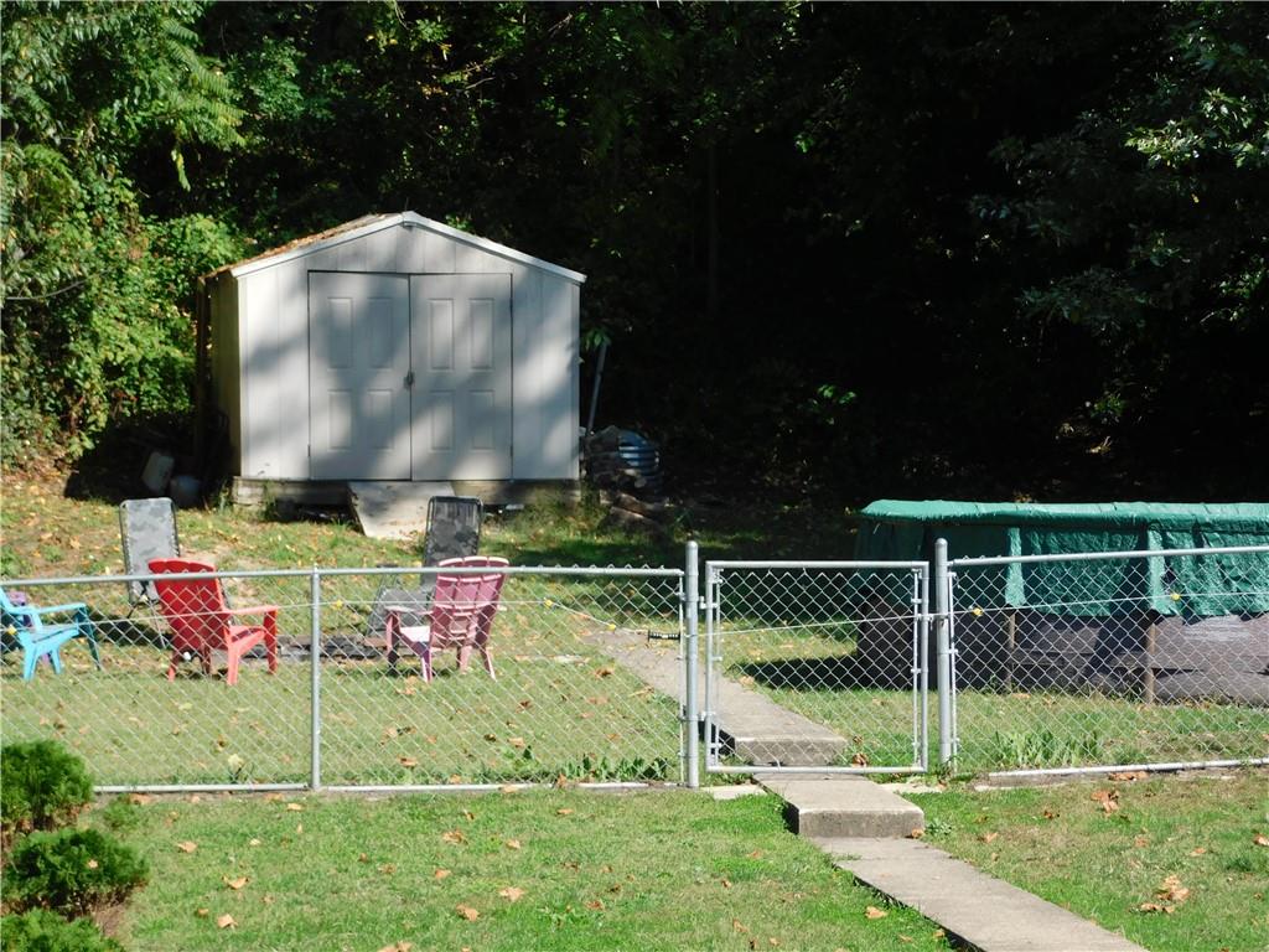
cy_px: 476
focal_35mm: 115
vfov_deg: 12.9
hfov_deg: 17.1
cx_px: 634
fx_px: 4216
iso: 125
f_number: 4.8
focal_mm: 20.3
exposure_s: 1/400
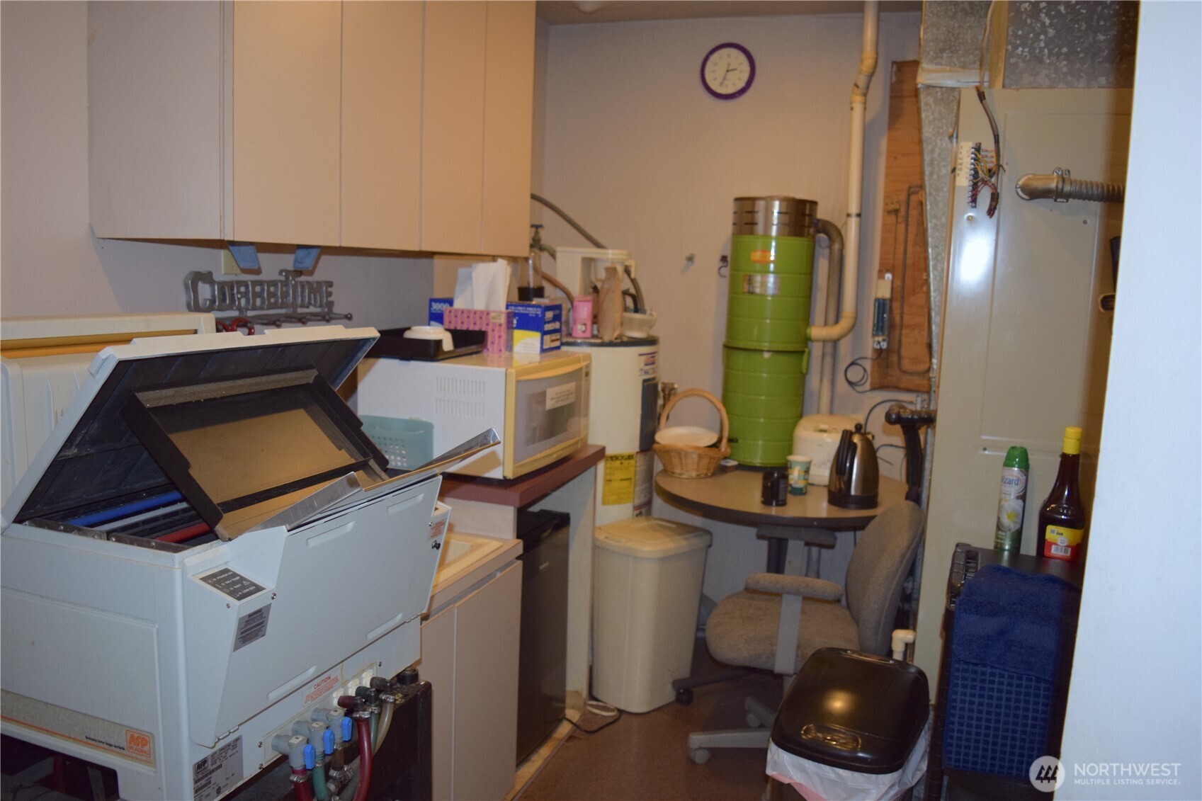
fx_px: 901
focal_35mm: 27
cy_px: 400
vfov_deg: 47.9
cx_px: 601
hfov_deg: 67.4
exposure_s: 1/60
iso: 1600
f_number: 3.5
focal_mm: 18
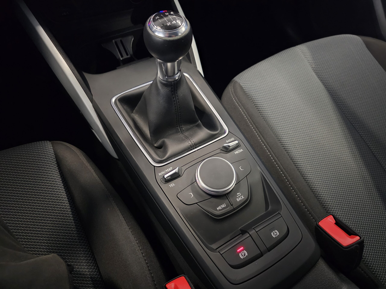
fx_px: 256
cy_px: 144
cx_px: 193
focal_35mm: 23
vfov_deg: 58.9
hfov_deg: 73.9
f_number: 1.7
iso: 1250
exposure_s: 1/20
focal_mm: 6.3
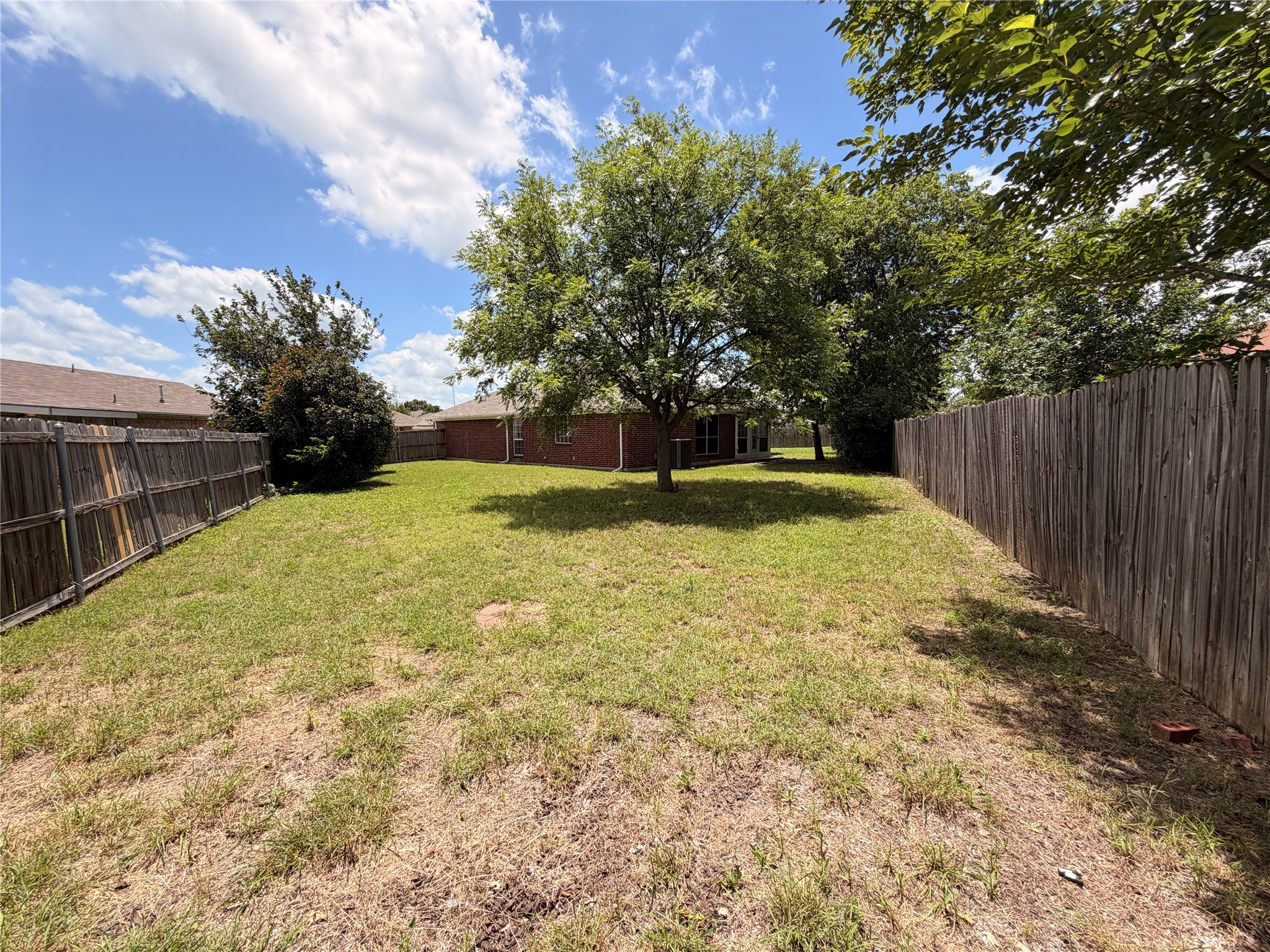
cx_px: 635
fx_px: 514
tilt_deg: -4.3
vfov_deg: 85.7
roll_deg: +1.4
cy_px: 476
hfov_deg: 102.1
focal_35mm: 14
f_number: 2.2
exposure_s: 1/770
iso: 25
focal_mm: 2.22
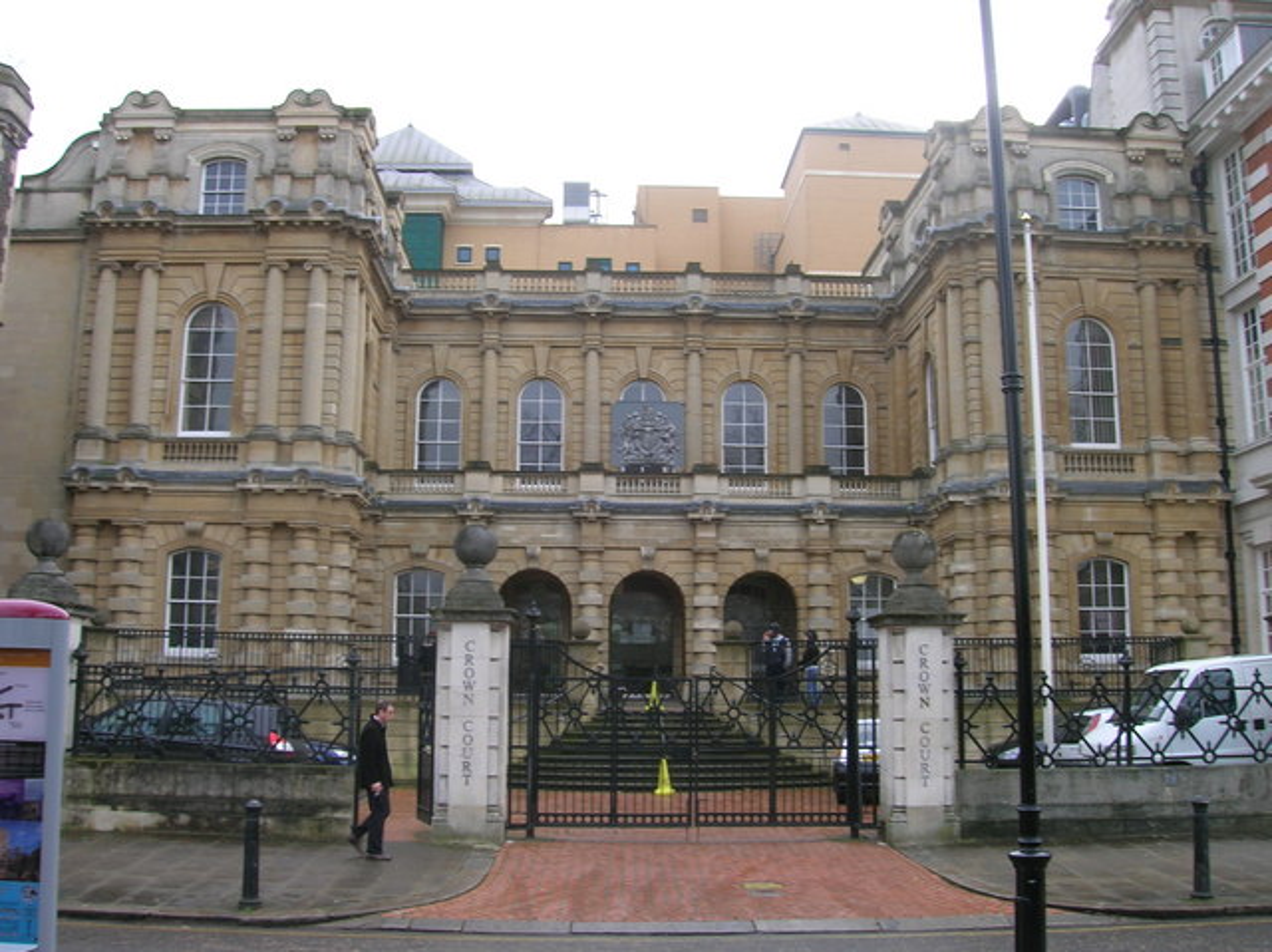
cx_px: 636
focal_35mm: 34
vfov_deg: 41.7
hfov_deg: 54.0
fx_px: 1248
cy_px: 476
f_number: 4.9
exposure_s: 1/43.4
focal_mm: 5.7
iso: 50
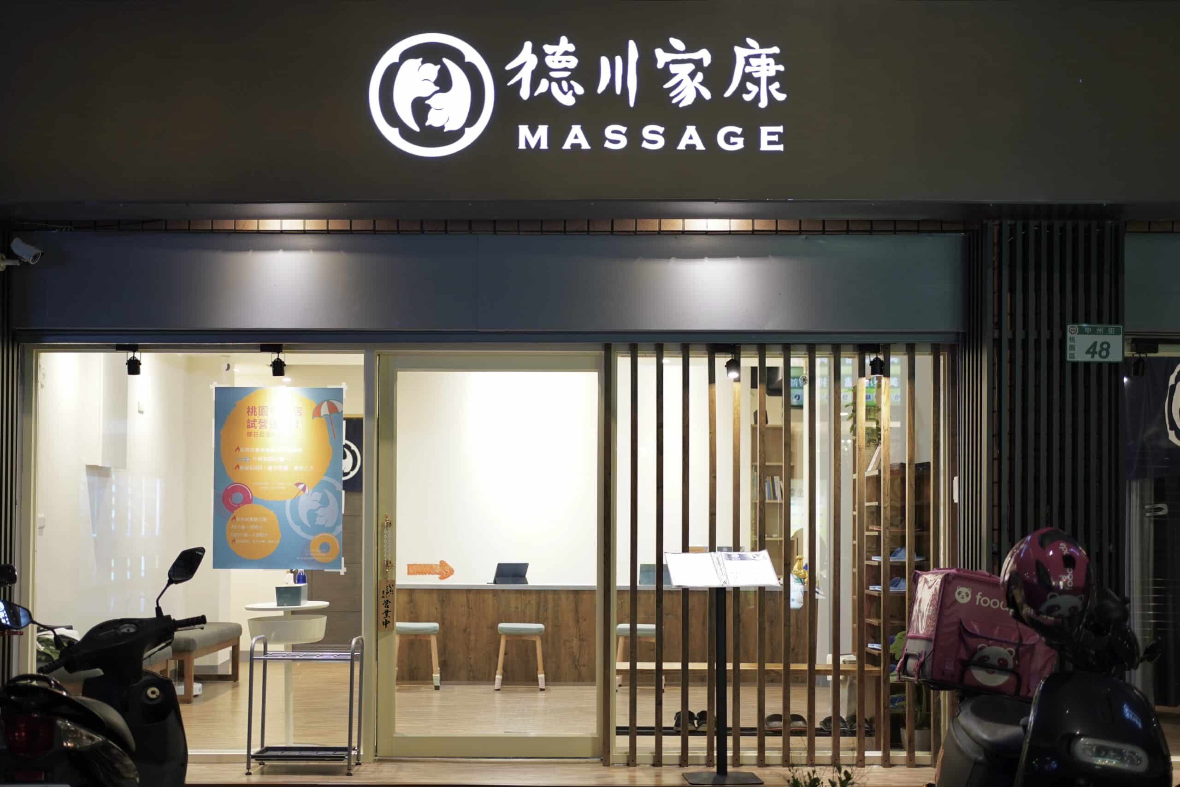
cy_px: 394
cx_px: 590
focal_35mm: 35
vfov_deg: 37.9
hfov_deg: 54.4
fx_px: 1147
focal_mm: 35
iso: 250
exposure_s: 1/40
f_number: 1.8
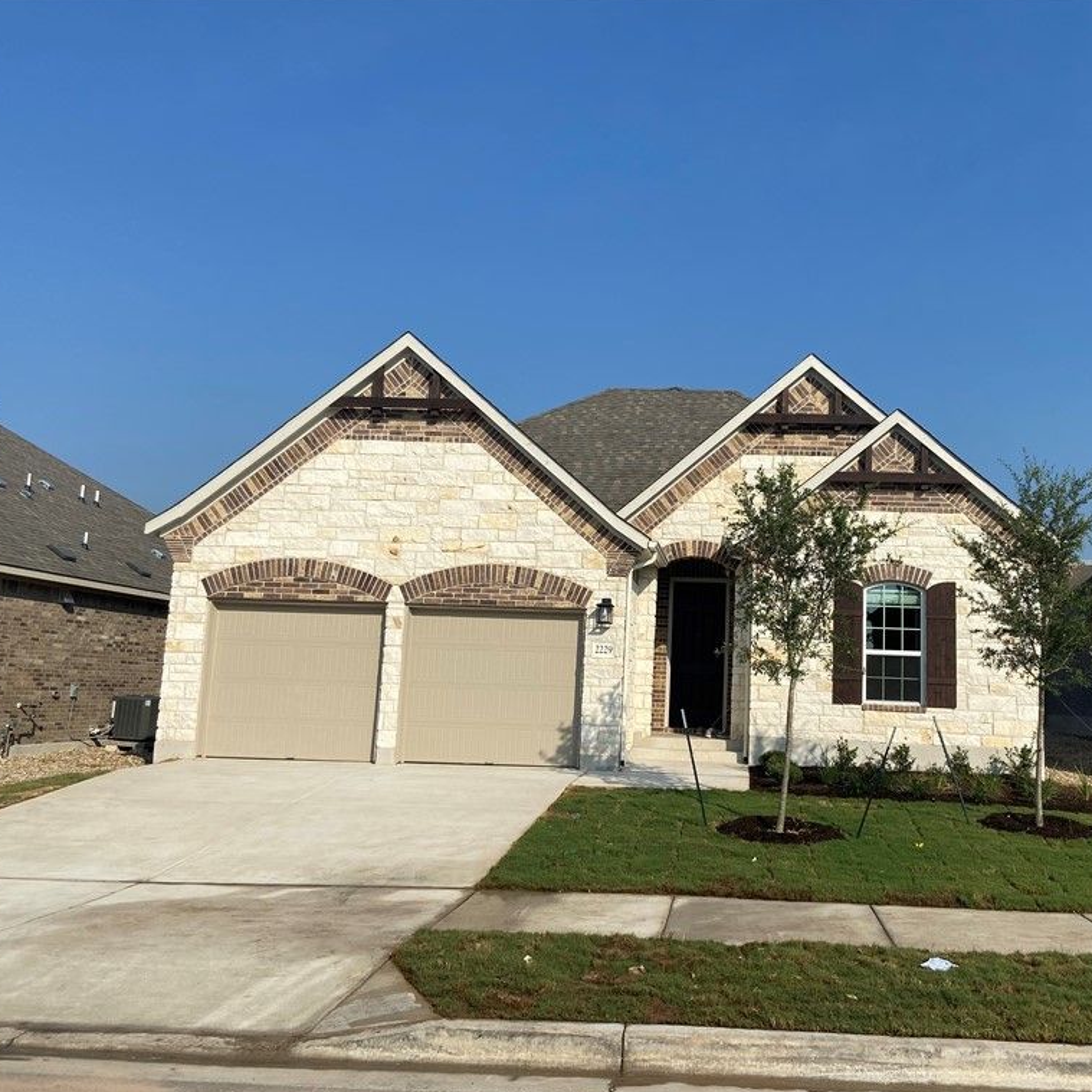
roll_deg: -0.9
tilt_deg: +5.7
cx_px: 669
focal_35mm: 31
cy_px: 545
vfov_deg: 52.5
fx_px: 1106
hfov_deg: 52.1
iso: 32
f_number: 1.8
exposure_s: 1/4274
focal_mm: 4.25
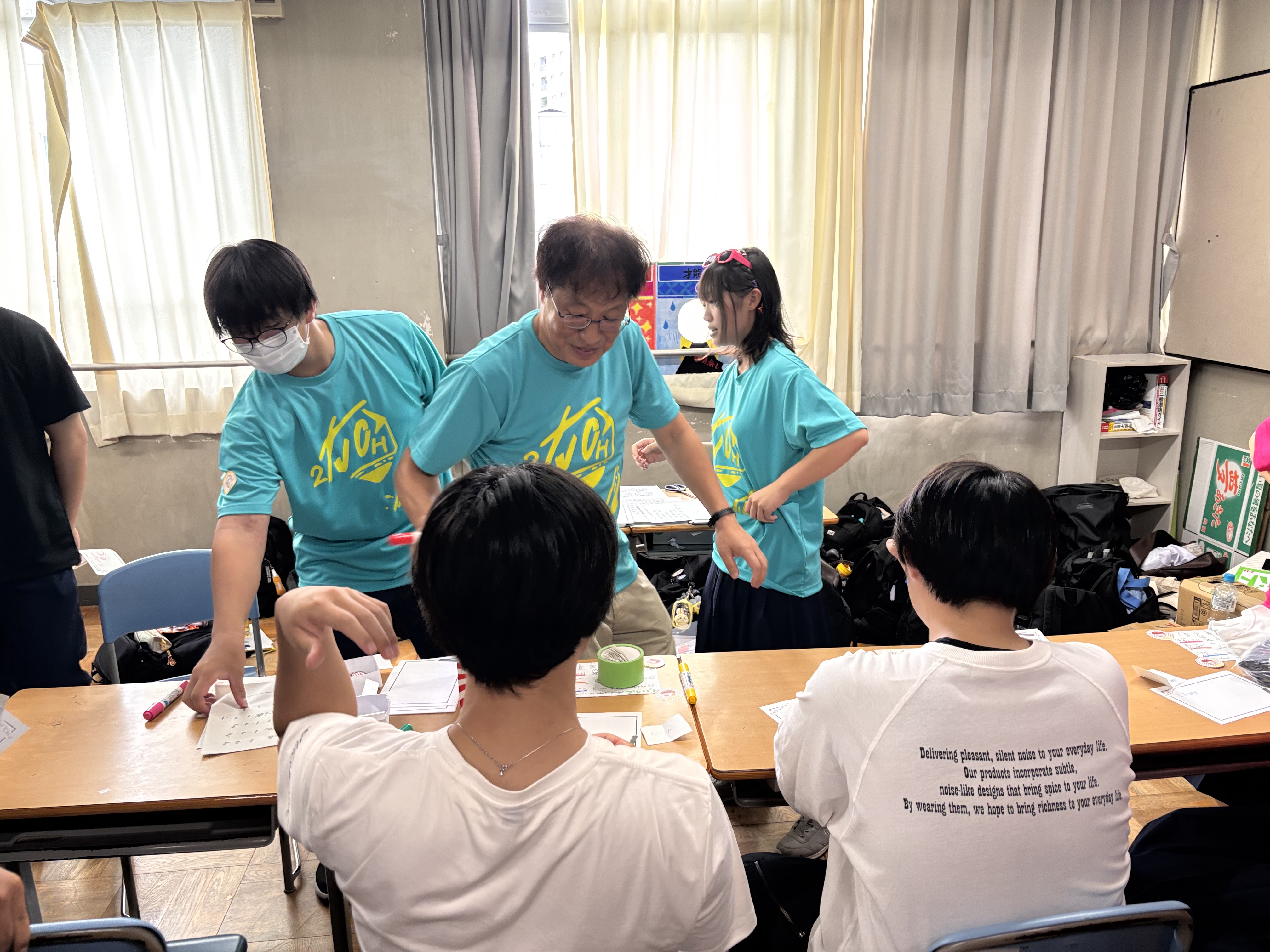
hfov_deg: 67.3
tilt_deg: -12.9
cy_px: 476
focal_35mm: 26
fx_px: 954
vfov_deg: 53.1
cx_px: 635
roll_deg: +0.4
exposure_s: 1/120
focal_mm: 5.96
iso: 125
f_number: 1.6
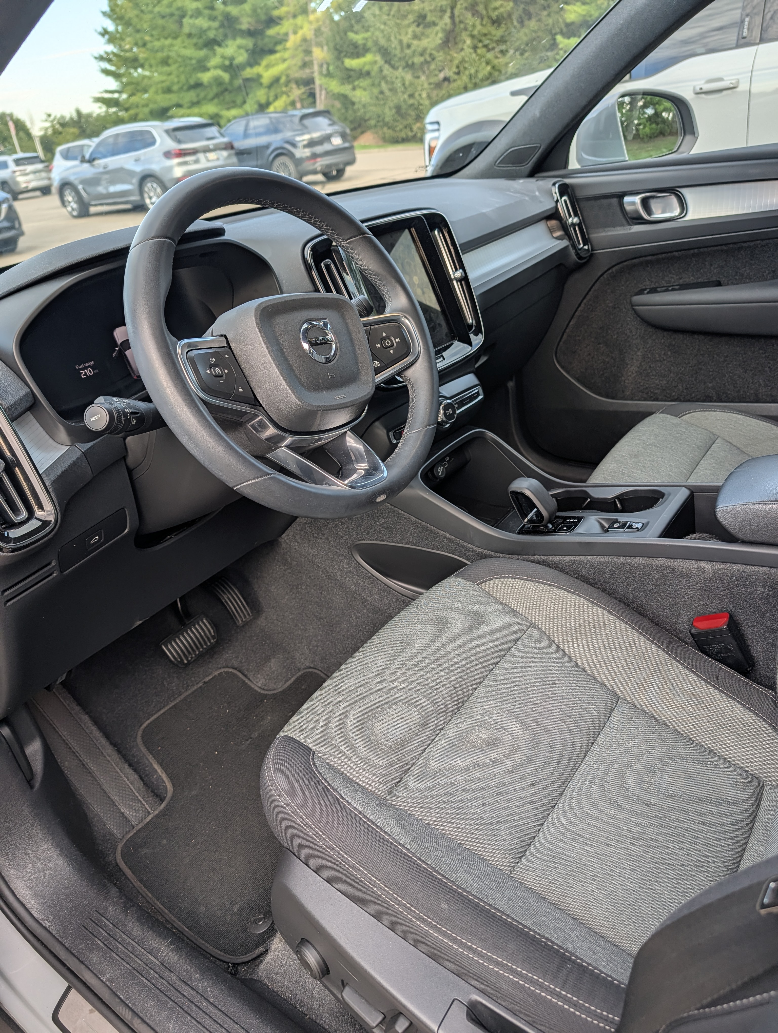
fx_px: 717
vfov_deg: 71.5
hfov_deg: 56.9
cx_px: 389
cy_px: 516
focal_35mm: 24
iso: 38
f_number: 1.68
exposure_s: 1/189
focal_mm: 6.9
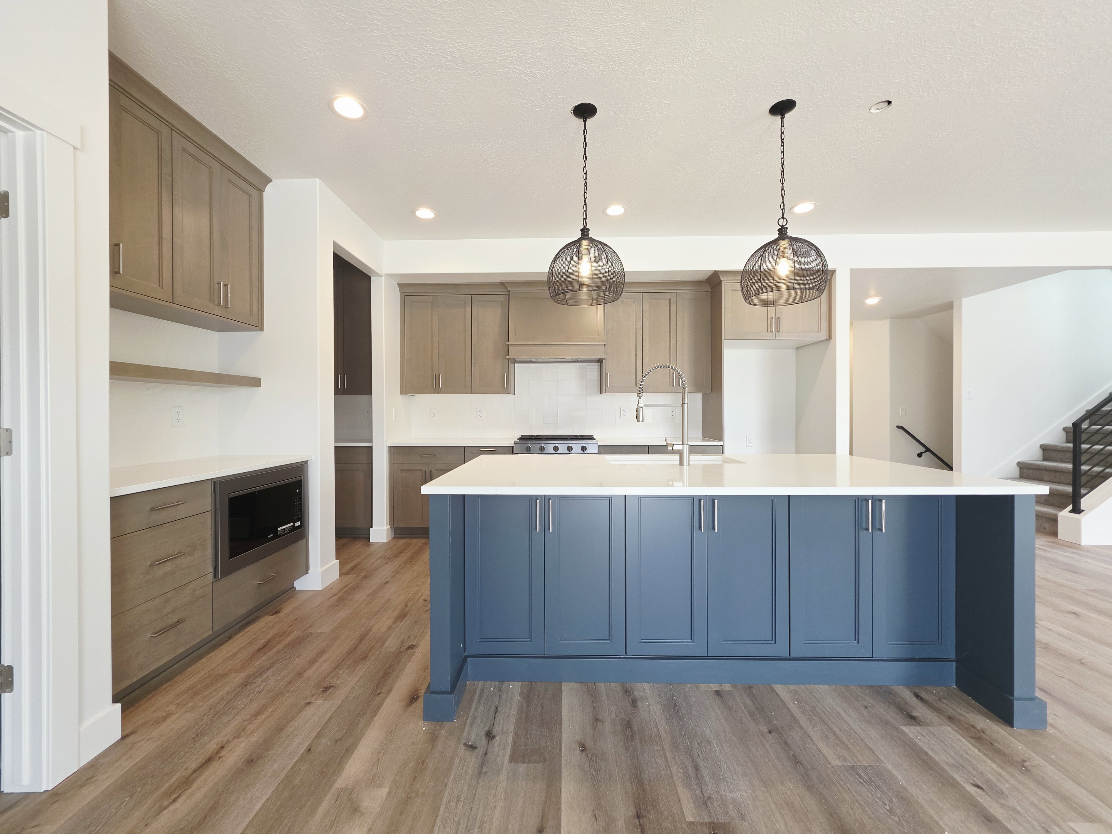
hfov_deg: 106.2
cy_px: 417
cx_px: 556
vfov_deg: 89.9
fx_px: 418
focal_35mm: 13
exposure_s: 1/120
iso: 80
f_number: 1.9
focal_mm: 2.2
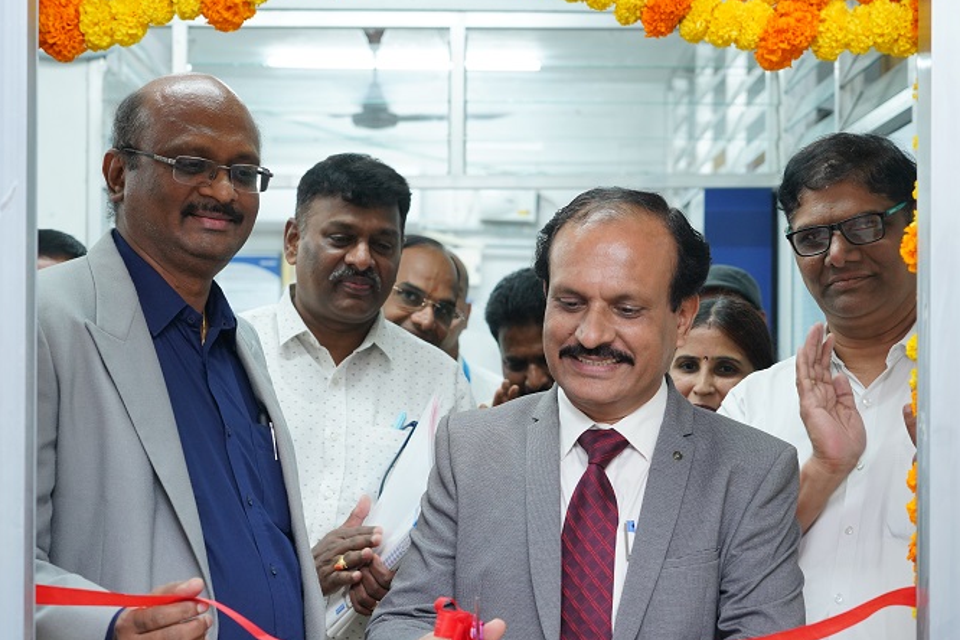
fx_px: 1947
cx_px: 515
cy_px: 343
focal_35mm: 73
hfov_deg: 27.7
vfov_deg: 18.7
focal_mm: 54
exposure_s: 1/100
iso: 1250
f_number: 5
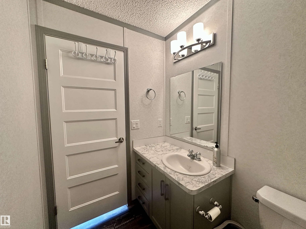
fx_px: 124
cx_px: 153
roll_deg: +0.2
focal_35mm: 14
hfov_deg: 102.1
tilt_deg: -4.1
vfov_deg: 85.7
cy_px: 114
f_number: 2.2
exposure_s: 1/120
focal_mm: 2.22
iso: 250
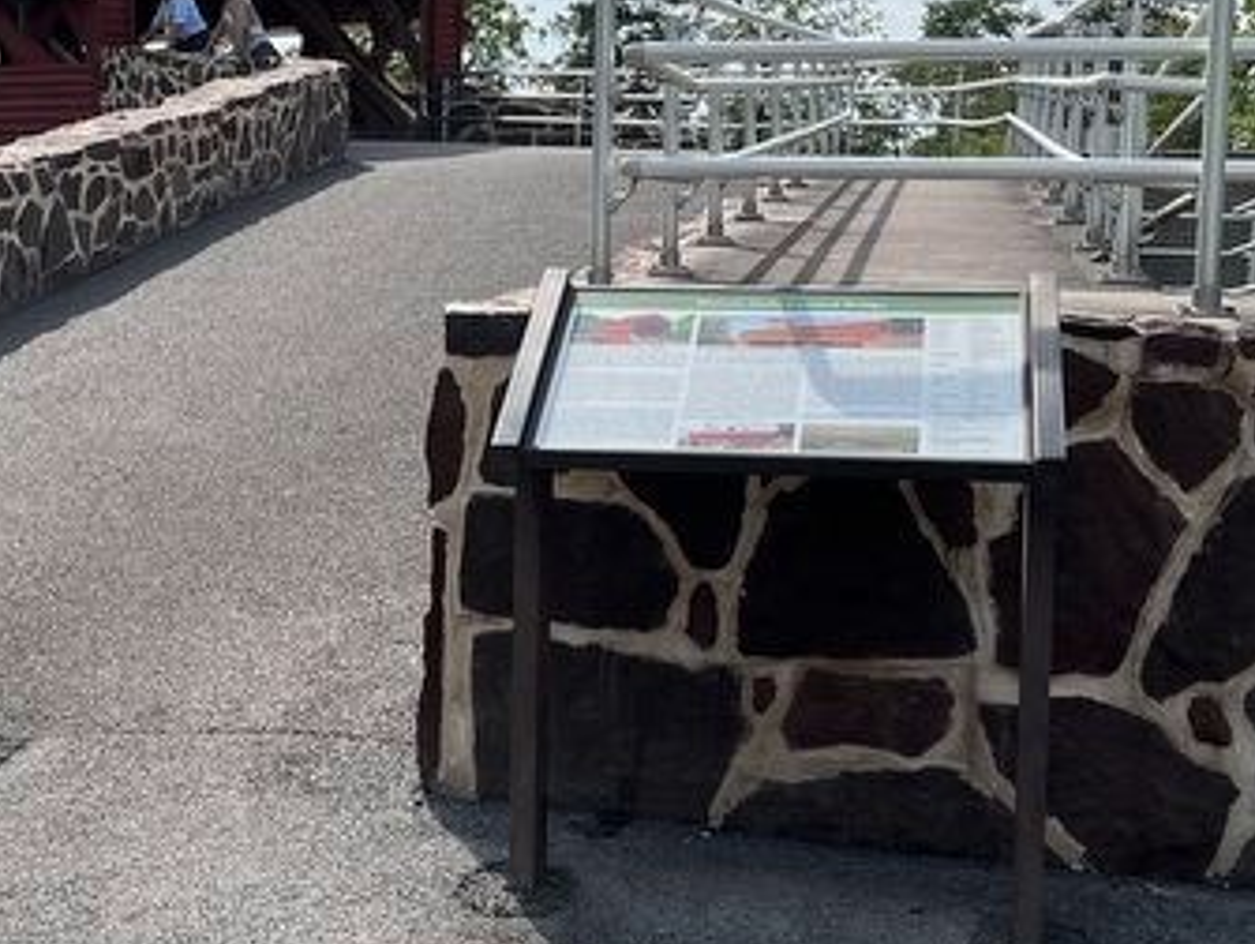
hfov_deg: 30.7
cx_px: 330
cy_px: 378
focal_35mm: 62
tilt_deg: -3.9
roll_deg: +0.1
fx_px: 2250
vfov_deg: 23.7
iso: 50
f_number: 1.6
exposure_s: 1/4854
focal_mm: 5.1
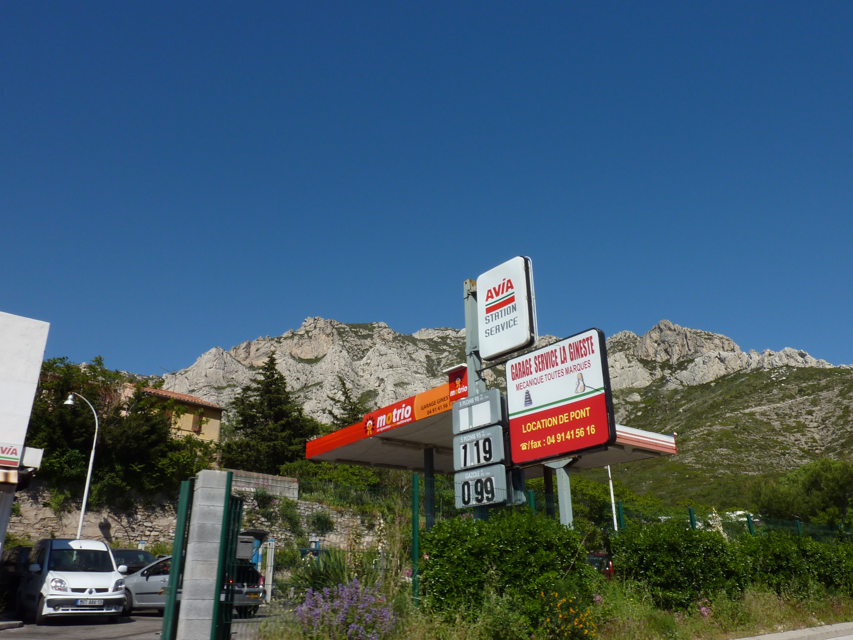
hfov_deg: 67.3
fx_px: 641
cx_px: 413
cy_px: 311
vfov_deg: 53.1
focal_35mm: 26
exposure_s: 1/500
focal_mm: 4.1
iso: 80
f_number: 5.6
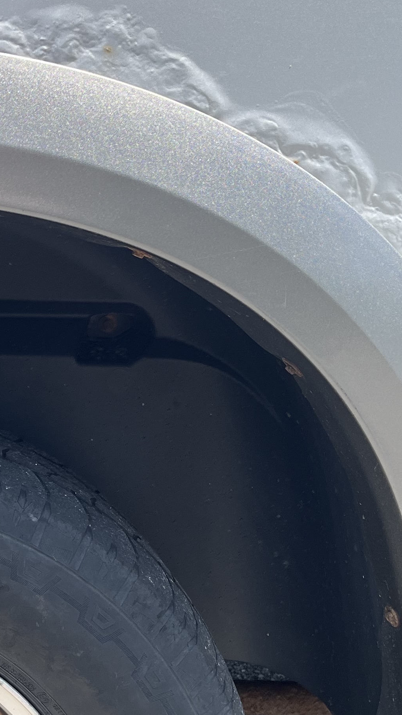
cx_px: -128
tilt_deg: -11.2
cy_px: 409
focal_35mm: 63
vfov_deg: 33.3
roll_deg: -2.0
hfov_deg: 17.8
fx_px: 1194
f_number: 1.6
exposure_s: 1/833
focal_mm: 5.1
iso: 50
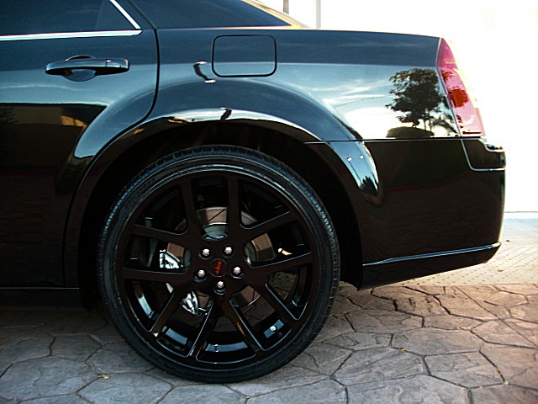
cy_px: 202
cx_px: 269
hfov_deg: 51.4
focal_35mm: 36
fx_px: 560
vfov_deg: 39.7
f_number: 2.8
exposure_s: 1/60
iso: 200
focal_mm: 6.3
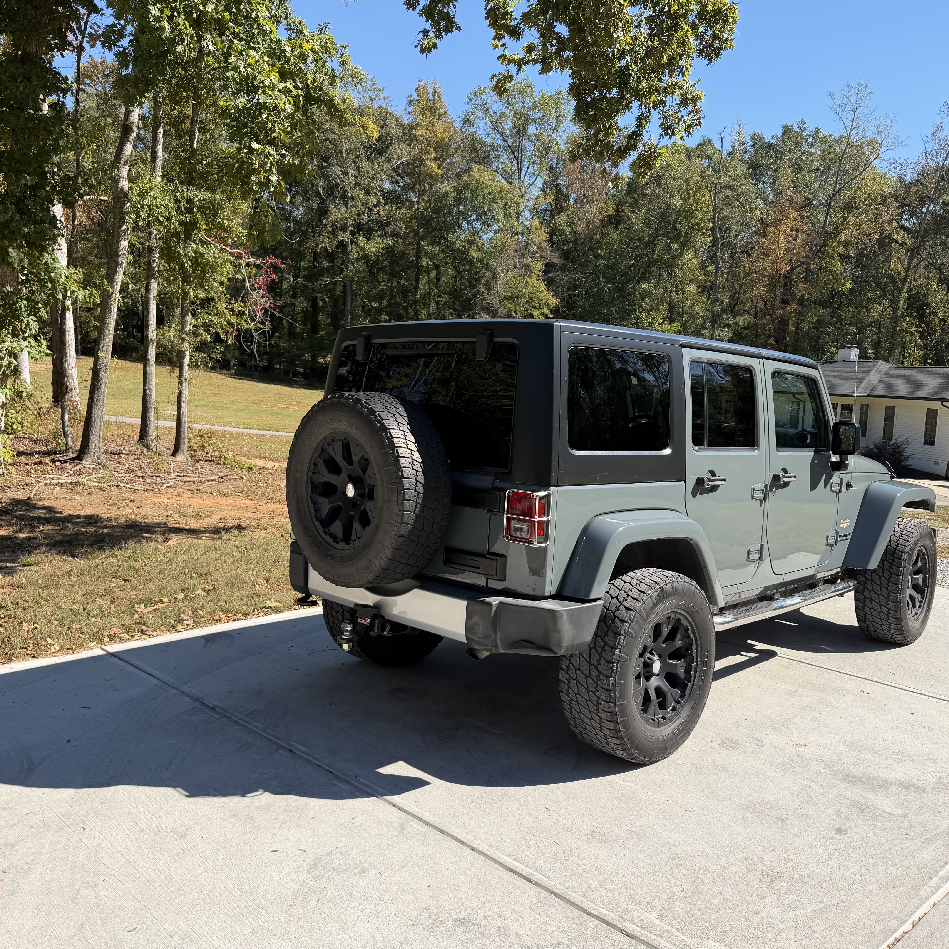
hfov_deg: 55.6
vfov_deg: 55.6
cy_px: 483
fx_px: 899
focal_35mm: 29
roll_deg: -2.6
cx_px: 466
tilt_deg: -7.4
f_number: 1.78
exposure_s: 1/2801
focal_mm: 6.76
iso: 80
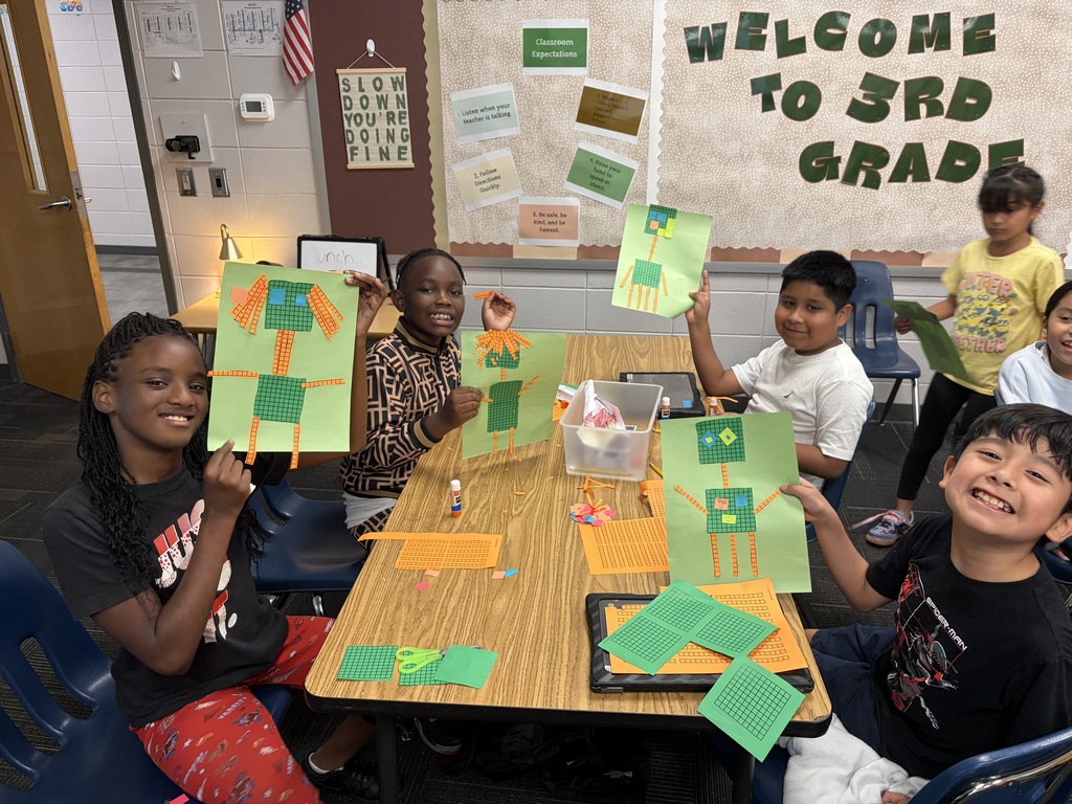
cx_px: 536
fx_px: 805
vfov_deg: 53.1
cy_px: 402
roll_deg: +1.6
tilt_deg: -21.1
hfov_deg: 67.3
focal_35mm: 26
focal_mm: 5.96
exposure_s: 1/60
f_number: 1.6
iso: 200
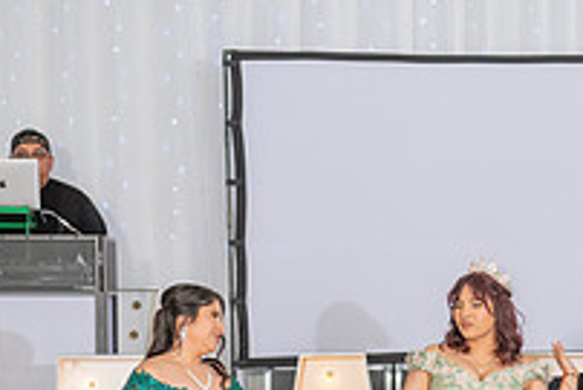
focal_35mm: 129
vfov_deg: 10.4
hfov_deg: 15.8
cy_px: 501
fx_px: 2091
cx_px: 479
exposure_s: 1/160
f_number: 3.5
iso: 500
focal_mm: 45
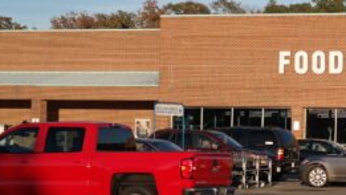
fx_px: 1303
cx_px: 432
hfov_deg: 14.6
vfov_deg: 8.6
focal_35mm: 142
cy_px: 102
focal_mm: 30
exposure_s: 1/250
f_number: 6.3
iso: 100
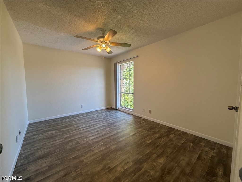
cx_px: 121
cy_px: 91
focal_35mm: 14
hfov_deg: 102.1
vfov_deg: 85.7
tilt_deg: -4.3
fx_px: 98
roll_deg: +0.1
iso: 64
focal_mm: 2.22
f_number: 2.2
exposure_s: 1/149
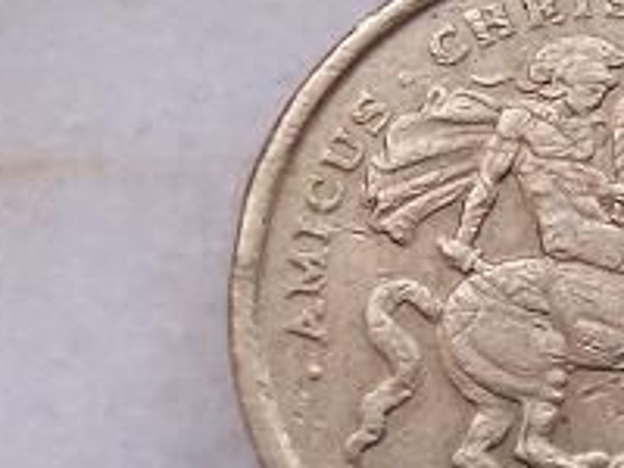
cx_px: 711
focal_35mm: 147
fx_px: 2650
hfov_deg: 13.1
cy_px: 284
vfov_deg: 10.1
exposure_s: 1/500
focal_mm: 8
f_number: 2.8
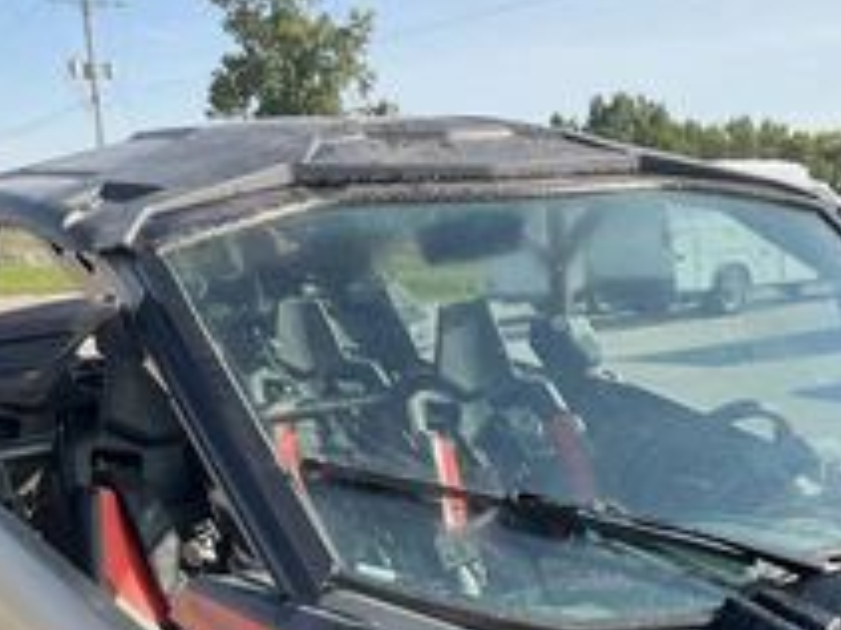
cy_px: 582
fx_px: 1335
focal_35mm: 55
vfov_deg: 25.6
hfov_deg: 33.8
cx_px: 690
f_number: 1.8
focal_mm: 3
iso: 25
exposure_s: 1/620
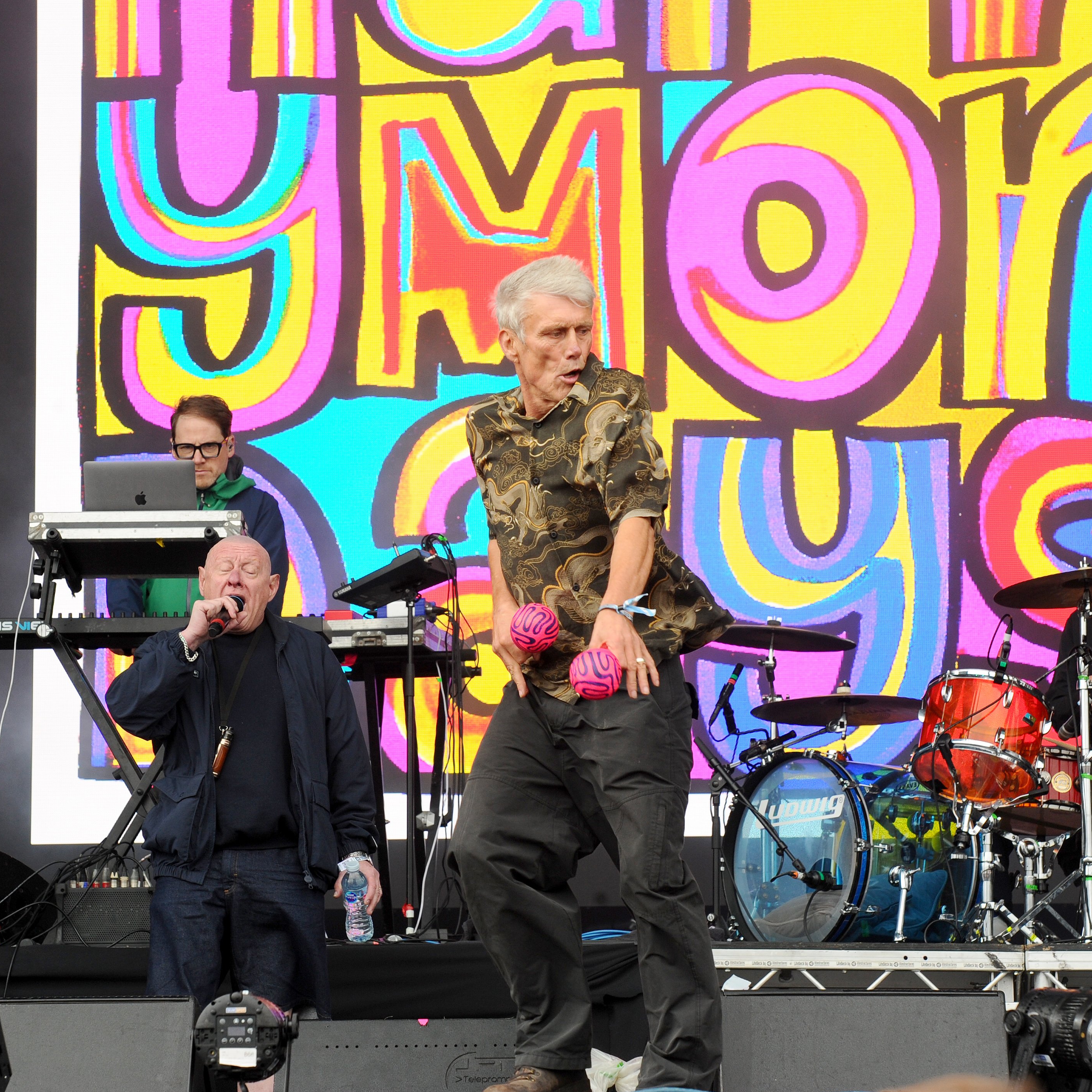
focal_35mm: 156
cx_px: 523
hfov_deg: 11.2
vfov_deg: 11.2
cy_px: 547
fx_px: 5568
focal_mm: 122
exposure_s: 1/400
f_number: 7.1
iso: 640
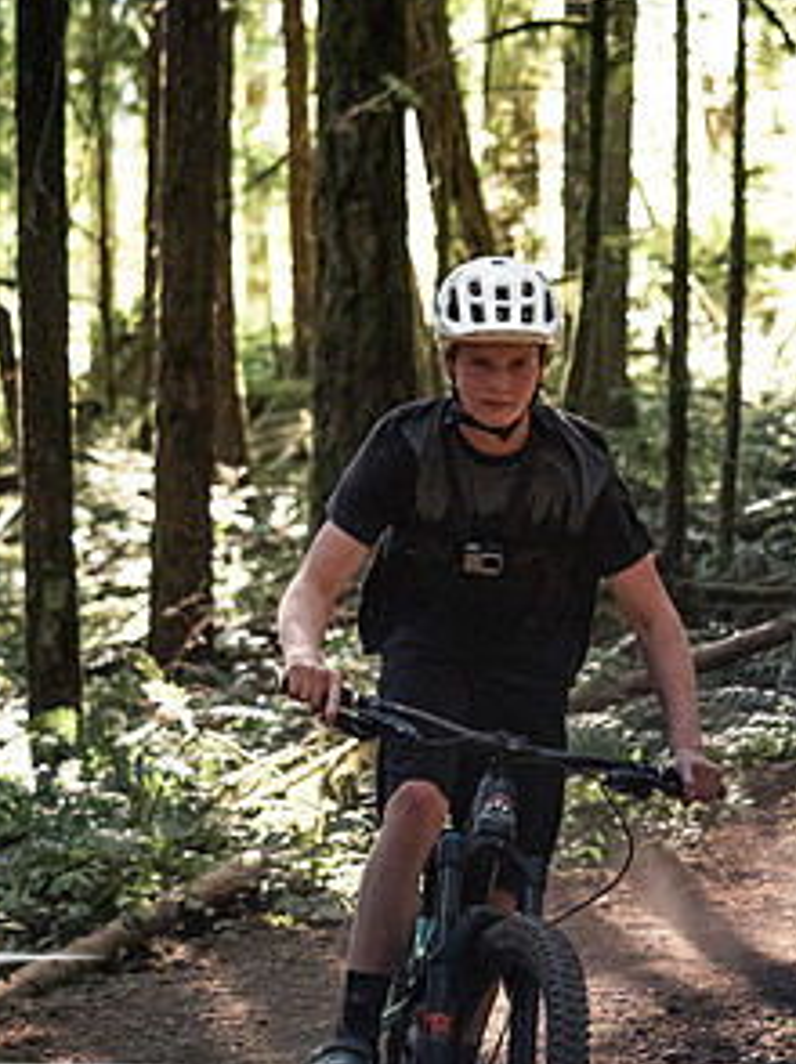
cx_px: 389
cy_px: 528
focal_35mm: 190
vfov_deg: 10.4
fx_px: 5834
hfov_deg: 7.8
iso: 3200
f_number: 2.8
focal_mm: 62
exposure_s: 1/800
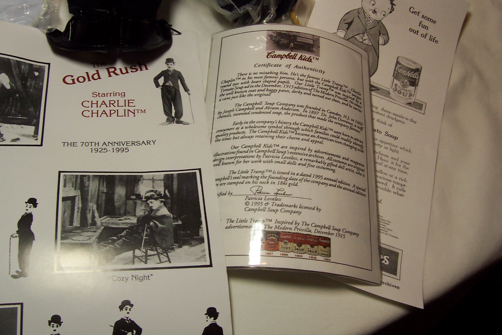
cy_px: 157
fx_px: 544
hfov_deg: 49.6
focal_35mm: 39
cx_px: 250
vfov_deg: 34.2
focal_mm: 5.6
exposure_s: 1/45
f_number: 2.8
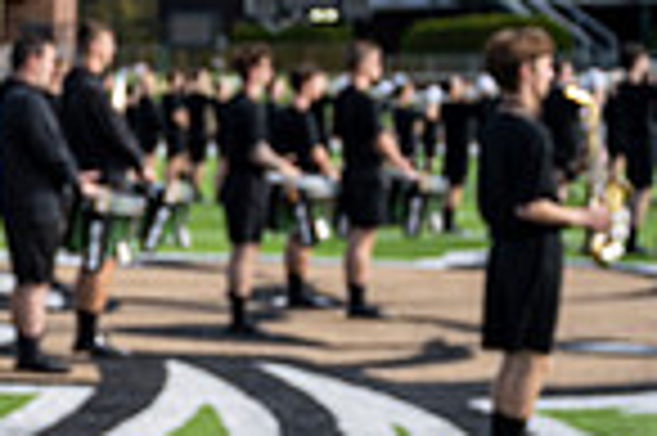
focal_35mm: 137
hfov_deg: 13.1
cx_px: -621
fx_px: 2497
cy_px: 290
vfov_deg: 10.0
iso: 80
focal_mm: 34.5
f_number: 4.5
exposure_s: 1/250
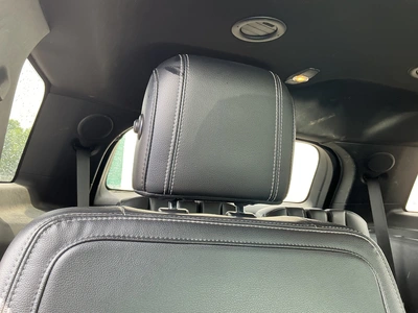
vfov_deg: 49.7
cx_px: 209
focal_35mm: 28
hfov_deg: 63.4
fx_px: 338
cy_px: 156
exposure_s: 1/60
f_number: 1.8
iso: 80
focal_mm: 3
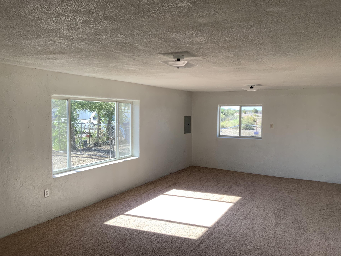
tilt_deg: -2.7
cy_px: 128
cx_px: 170
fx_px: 286
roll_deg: -0.1
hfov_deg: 61.7
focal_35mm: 29
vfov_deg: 48.2
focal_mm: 3
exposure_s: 1/122
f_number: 1.8
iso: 25
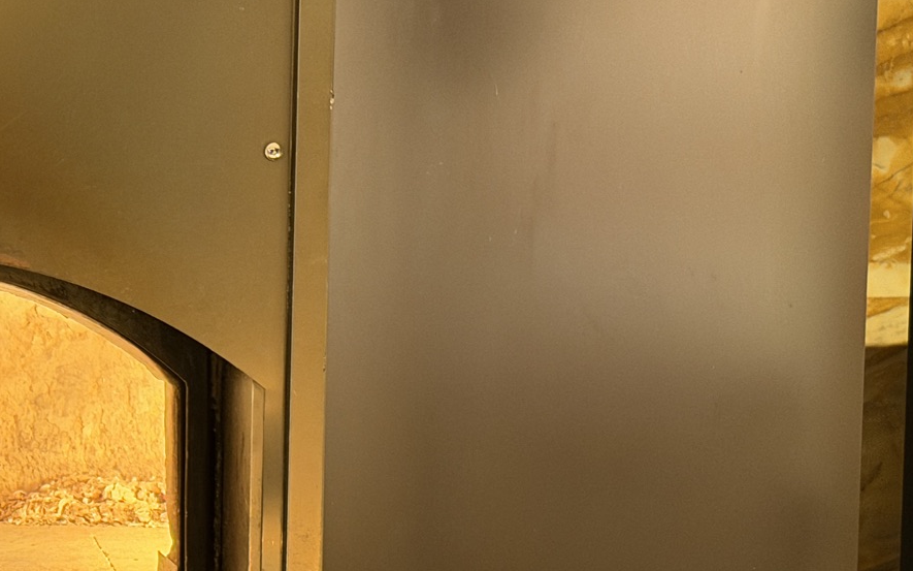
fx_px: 2861
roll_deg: +0.6
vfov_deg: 11.2
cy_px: 620
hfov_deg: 17.5
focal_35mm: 115
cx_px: -109
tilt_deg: -7.6
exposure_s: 1/33
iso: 500
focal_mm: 6.76
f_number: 1.78
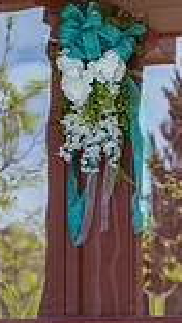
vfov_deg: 7.1
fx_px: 2585
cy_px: 284
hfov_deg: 4.0
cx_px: 114
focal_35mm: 302
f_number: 5
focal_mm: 100
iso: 125
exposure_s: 1/160
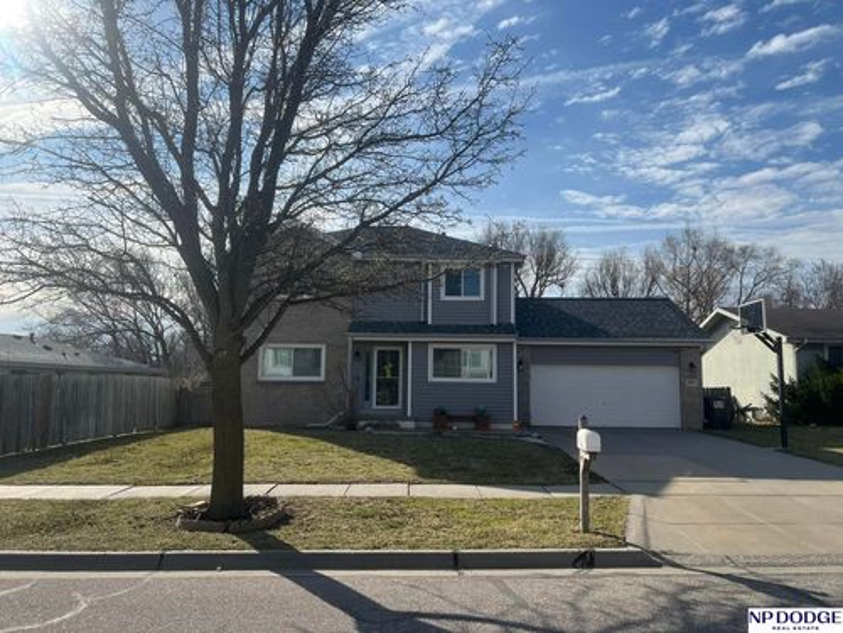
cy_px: 316
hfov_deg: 67.3
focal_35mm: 26
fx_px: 633
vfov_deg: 53.1
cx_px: 422
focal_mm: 5.7
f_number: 1.5
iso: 50
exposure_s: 1/5882
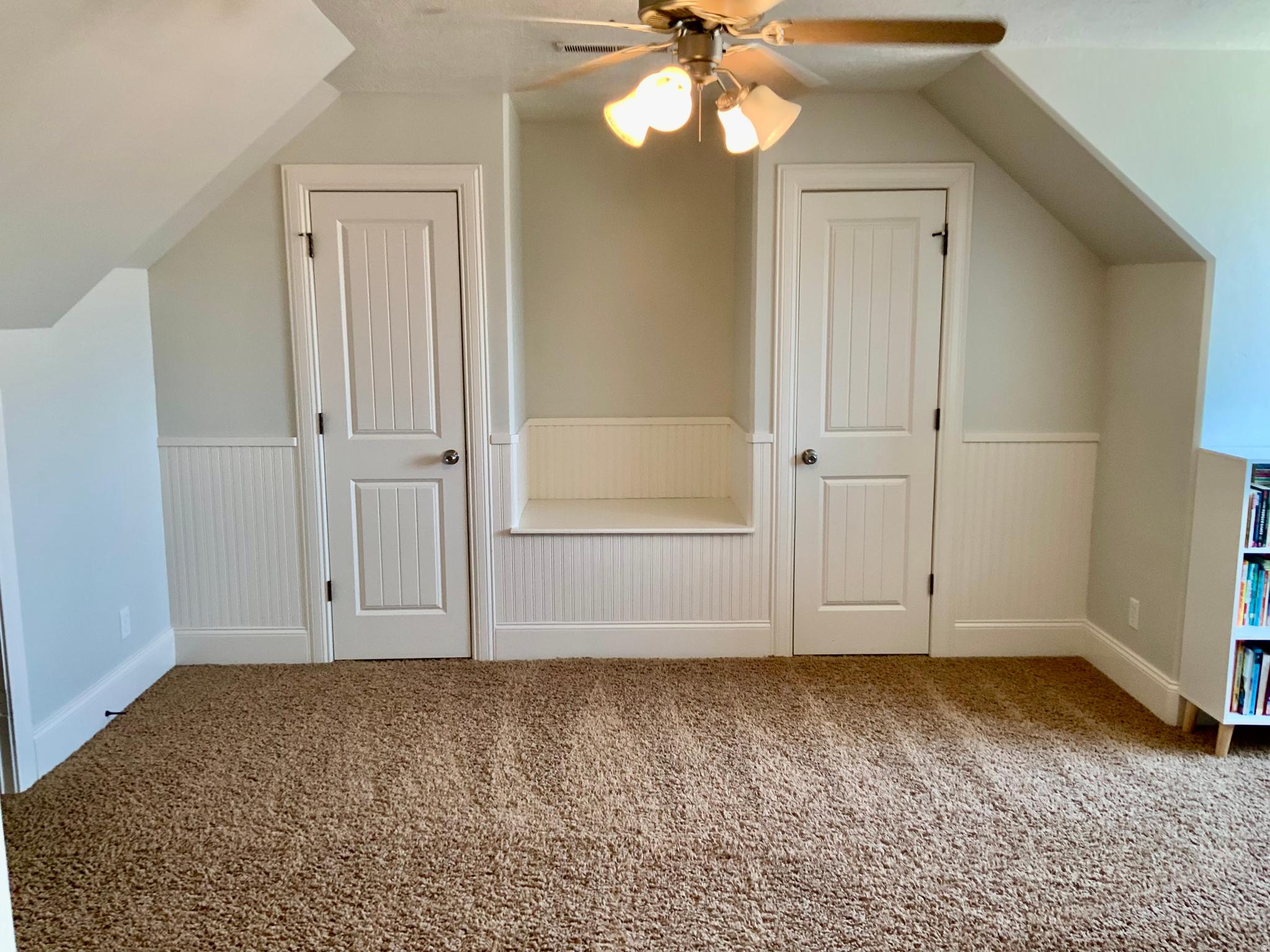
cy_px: 476
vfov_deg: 48.2
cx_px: 635
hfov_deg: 61.7
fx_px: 1064
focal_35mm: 29
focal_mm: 3
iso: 64
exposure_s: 1/60
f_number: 1.8
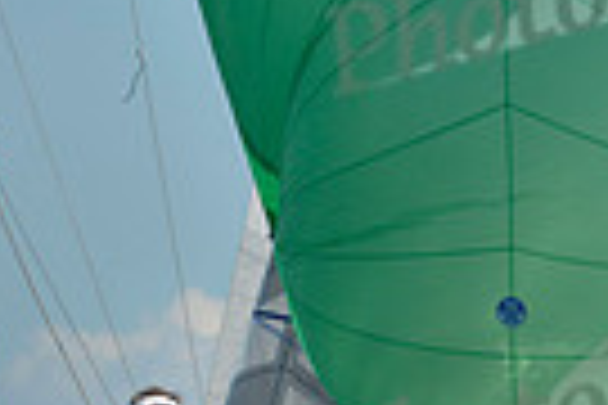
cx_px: 95
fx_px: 14473
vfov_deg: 1.6
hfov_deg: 2.4
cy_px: 691
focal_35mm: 857
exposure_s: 1/1000
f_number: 8
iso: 200
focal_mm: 200
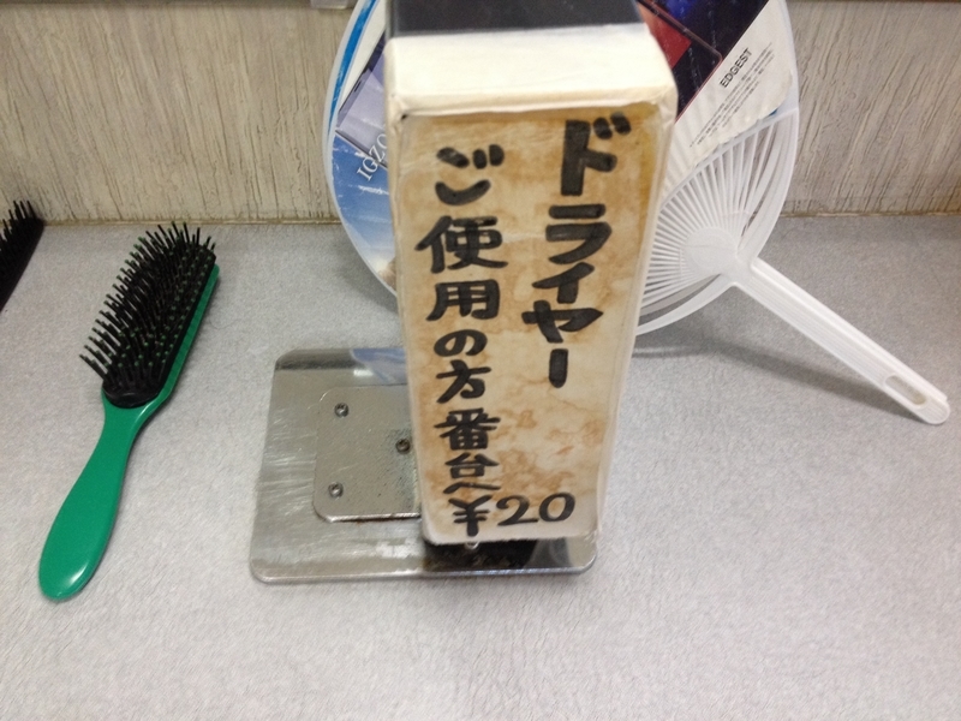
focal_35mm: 35
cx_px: 480
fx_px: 972
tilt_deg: -48.6
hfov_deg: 52.6
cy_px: 360
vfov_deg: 40.7
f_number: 2.4
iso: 160
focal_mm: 4.28
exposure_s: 1/20
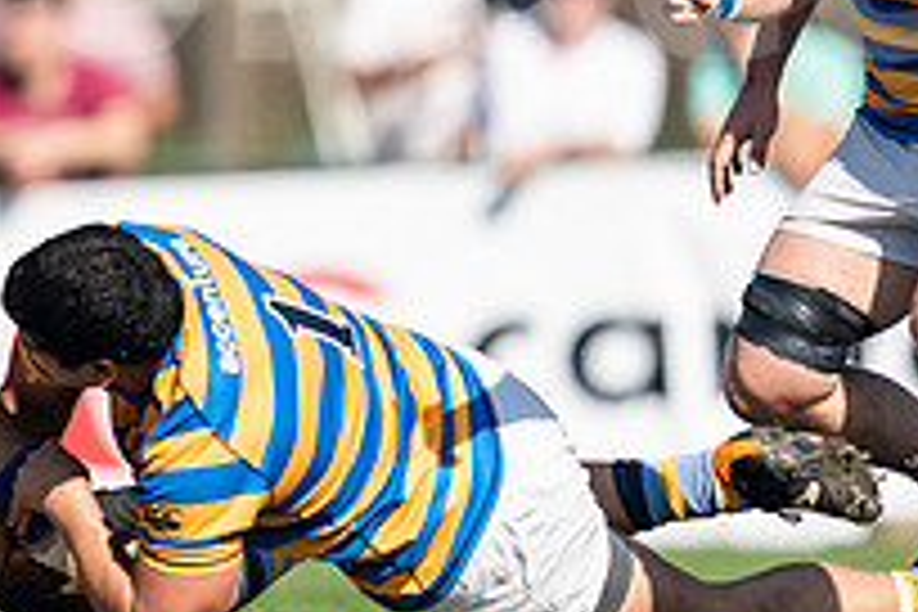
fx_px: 45743
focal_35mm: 1794
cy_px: -229
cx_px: -201
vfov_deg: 0.8
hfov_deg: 1.1
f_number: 2.8
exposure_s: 1/1250
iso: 100
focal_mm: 400
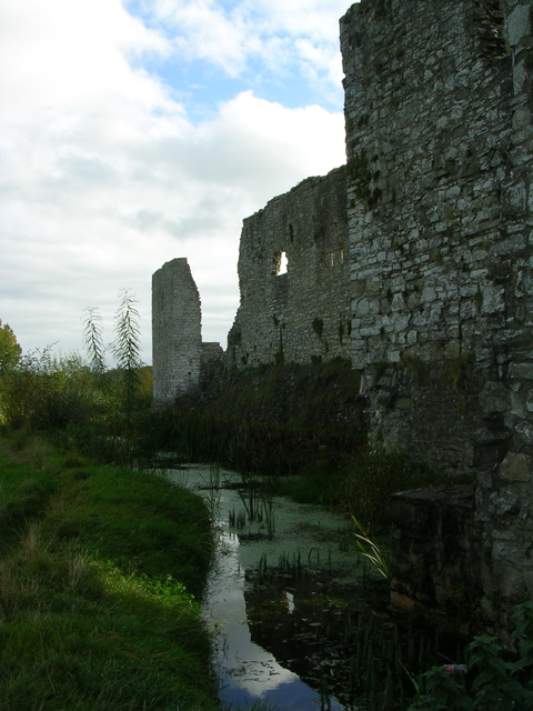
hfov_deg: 37.7
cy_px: 356
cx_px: 266
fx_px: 780
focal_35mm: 38
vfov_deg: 49.0
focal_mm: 5.8
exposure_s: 1/194
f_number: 5.6
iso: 50
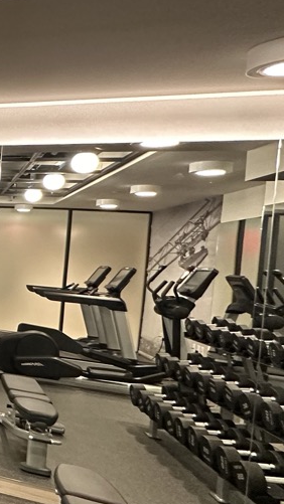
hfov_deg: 17.4
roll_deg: -4.2
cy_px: 253
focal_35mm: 39
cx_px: -328
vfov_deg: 51.6
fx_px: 522
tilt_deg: -0.8
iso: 400
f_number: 2.2
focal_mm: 2.22
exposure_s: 1/60
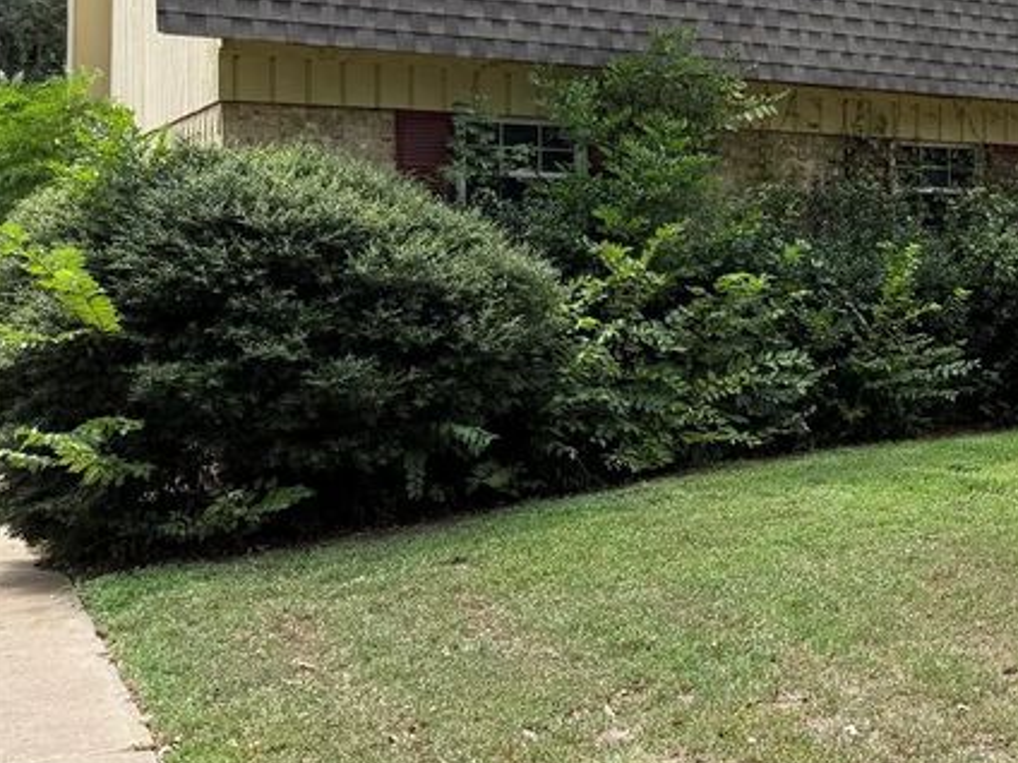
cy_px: 295
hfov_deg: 28.8
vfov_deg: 25.2
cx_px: 1222
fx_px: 1706
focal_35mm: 58
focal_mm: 6.76
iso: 80
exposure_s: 1/1464
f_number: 1.78
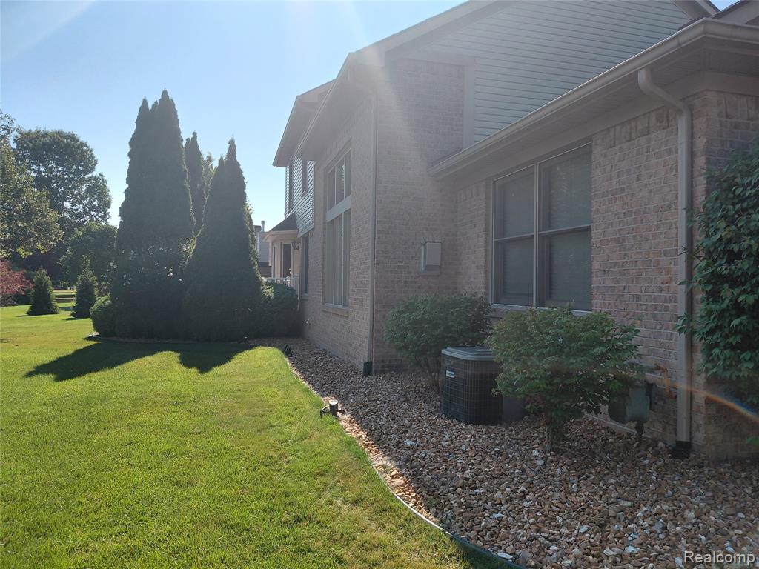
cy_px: 284
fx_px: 548
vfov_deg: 54.9
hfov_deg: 69.4
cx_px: 380
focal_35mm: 25
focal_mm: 4.69
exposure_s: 1/1875
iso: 50
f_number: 1.8
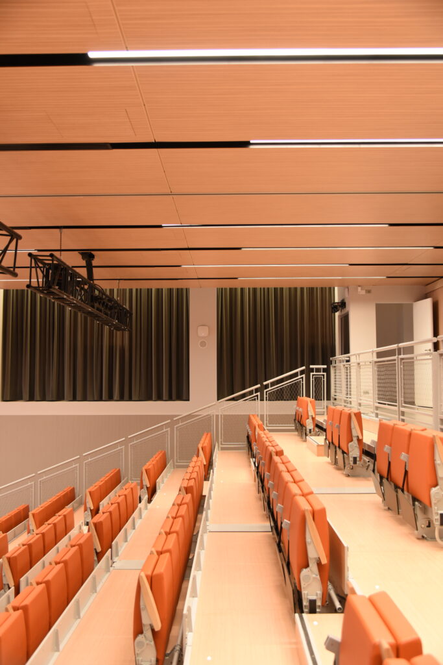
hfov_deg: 38.9
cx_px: 222
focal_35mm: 34
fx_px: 627
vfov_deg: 55.8
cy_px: 332
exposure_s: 1/40
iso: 900
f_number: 4
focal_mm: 34
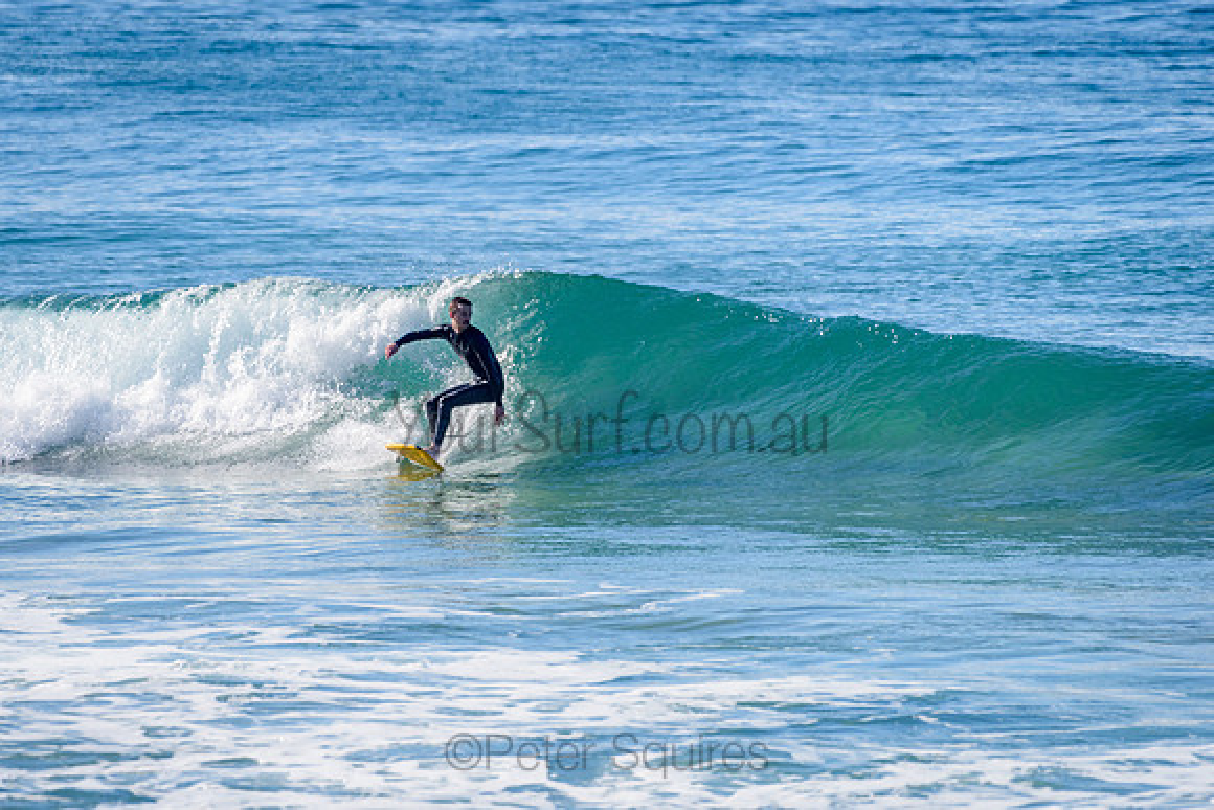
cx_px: 469
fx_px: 20685
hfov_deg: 3.4
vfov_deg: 2.2
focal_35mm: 613
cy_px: 382
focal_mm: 500
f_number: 5.6
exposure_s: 1/2000
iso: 160
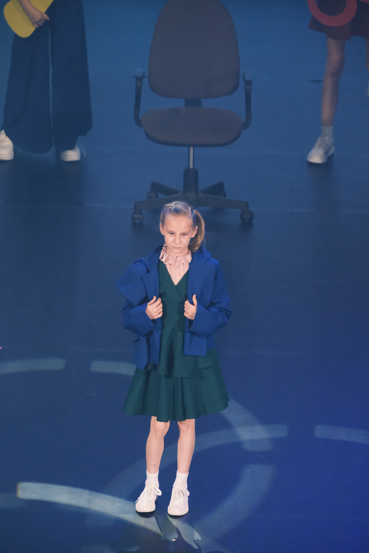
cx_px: 184
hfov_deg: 3.1
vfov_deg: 4.6
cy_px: 276
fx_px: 6918
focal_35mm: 450
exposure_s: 1/400
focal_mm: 300
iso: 5000
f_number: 5.6
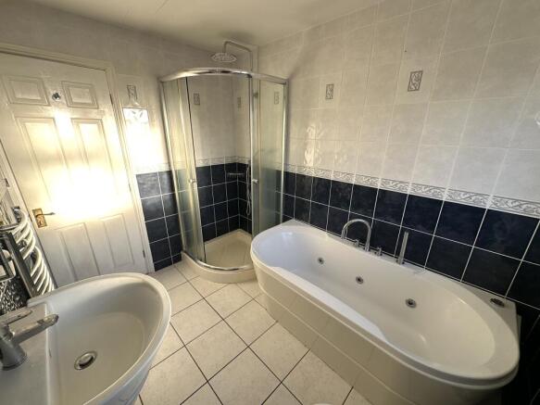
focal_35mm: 14
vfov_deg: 85.7
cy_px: 202
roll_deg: -0.9
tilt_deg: -18.6
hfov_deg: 102.1
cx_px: 270
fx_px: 218
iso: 50
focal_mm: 2.22
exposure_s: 1/99
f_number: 2.2
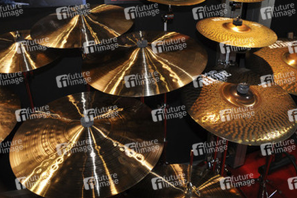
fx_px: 256
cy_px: 97
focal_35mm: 31
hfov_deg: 60.3
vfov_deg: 42.4
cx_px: 151
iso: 450
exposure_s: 1/125
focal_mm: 20
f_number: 3.5
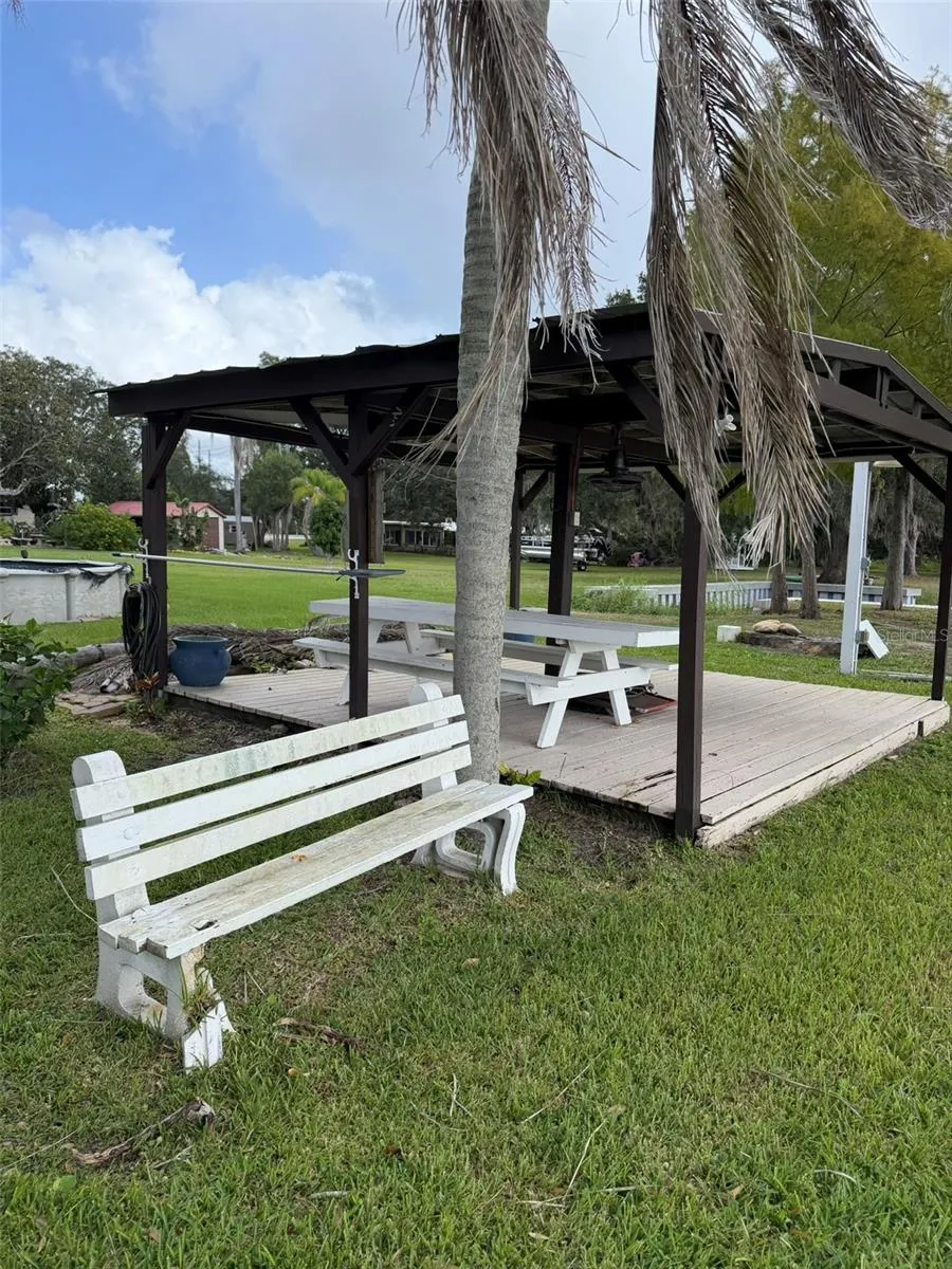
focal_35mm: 24
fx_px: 880
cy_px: 634
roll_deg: -1.6
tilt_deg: -6.6
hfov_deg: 56.8
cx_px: 476
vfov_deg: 71.6
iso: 100
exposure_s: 1/2169
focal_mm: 6.76
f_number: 1.78
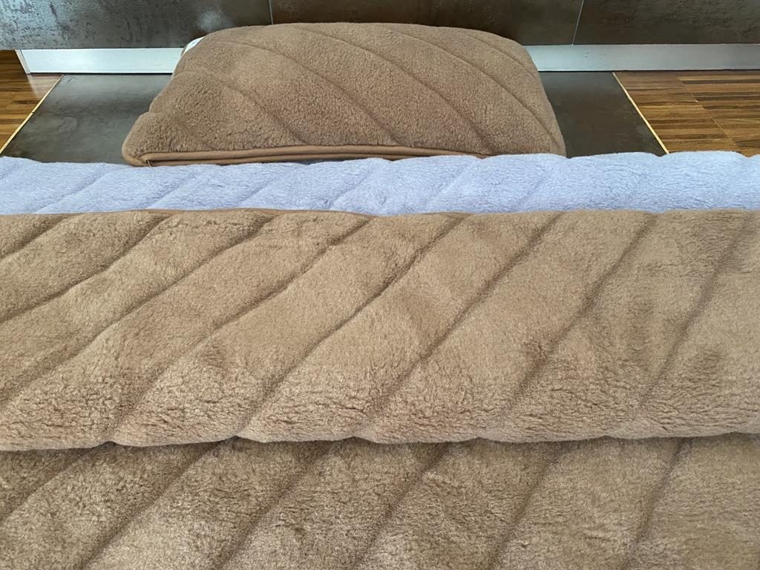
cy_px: 285
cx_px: 380
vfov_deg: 53.1
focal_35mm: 26
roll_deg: +0.3
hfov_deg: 67.3
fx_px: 571
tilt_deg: -44.0
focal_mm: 4.25
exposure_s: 1/60
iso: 250
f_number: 1.8
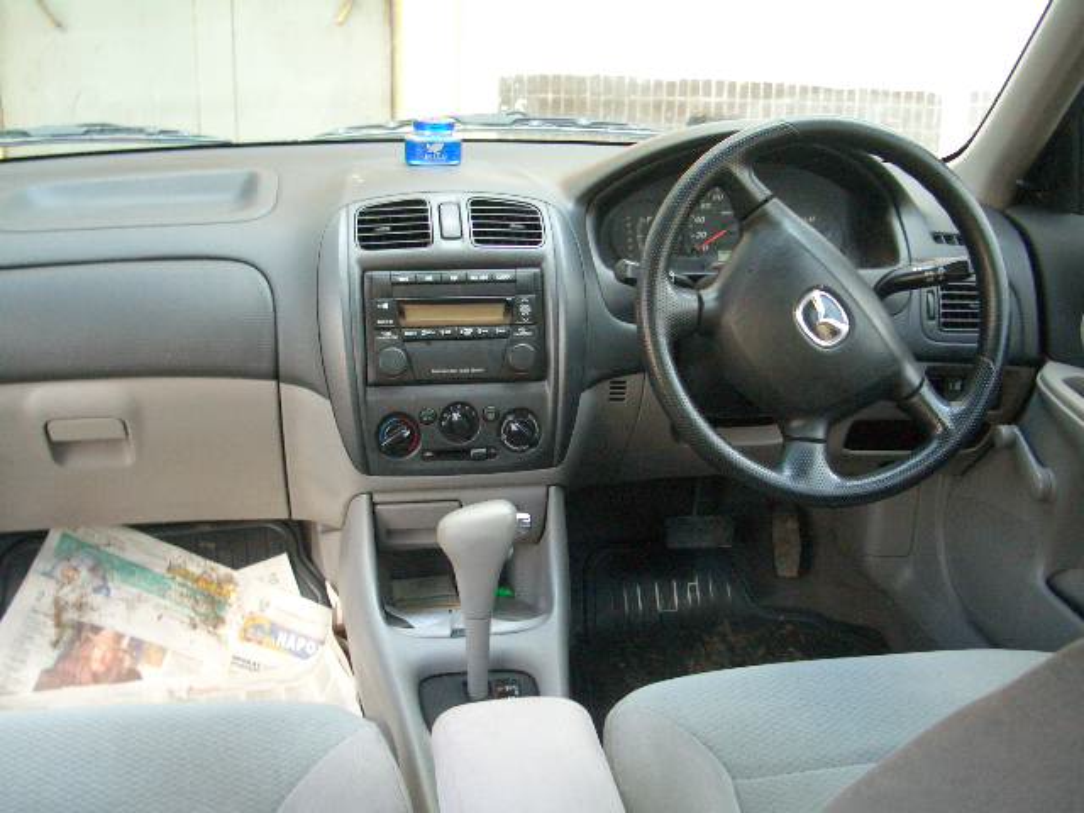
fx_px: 1284
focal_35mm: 41
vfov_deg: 35.1
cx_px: 542
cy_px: 406
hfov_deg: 45.8
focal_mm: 6.8
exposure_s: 1/100
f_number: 2.8
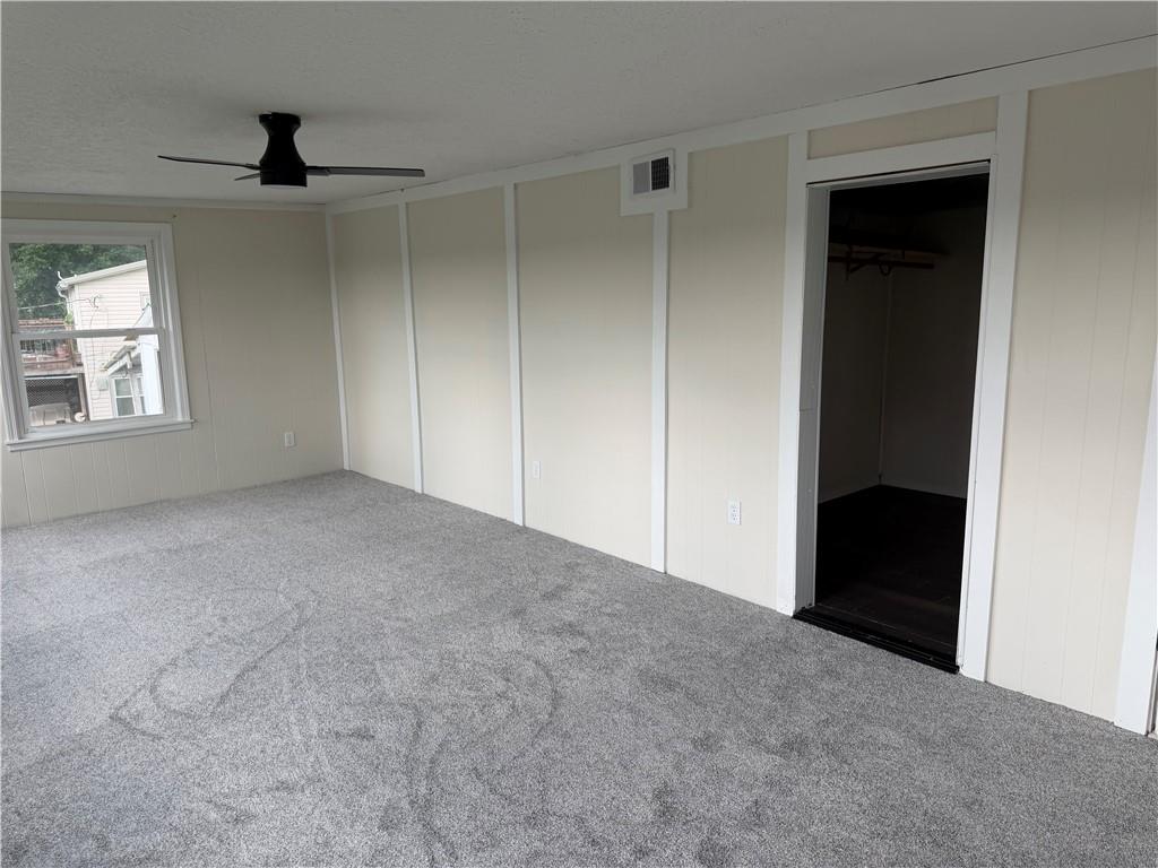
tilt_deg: -7.3
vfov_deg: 56.8
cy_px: 434
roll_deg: +1.5
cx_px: 579
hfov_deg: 71.6
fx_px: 803
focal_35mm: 24
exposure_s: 1/448
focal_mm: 6.76
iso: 80
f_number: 1.78
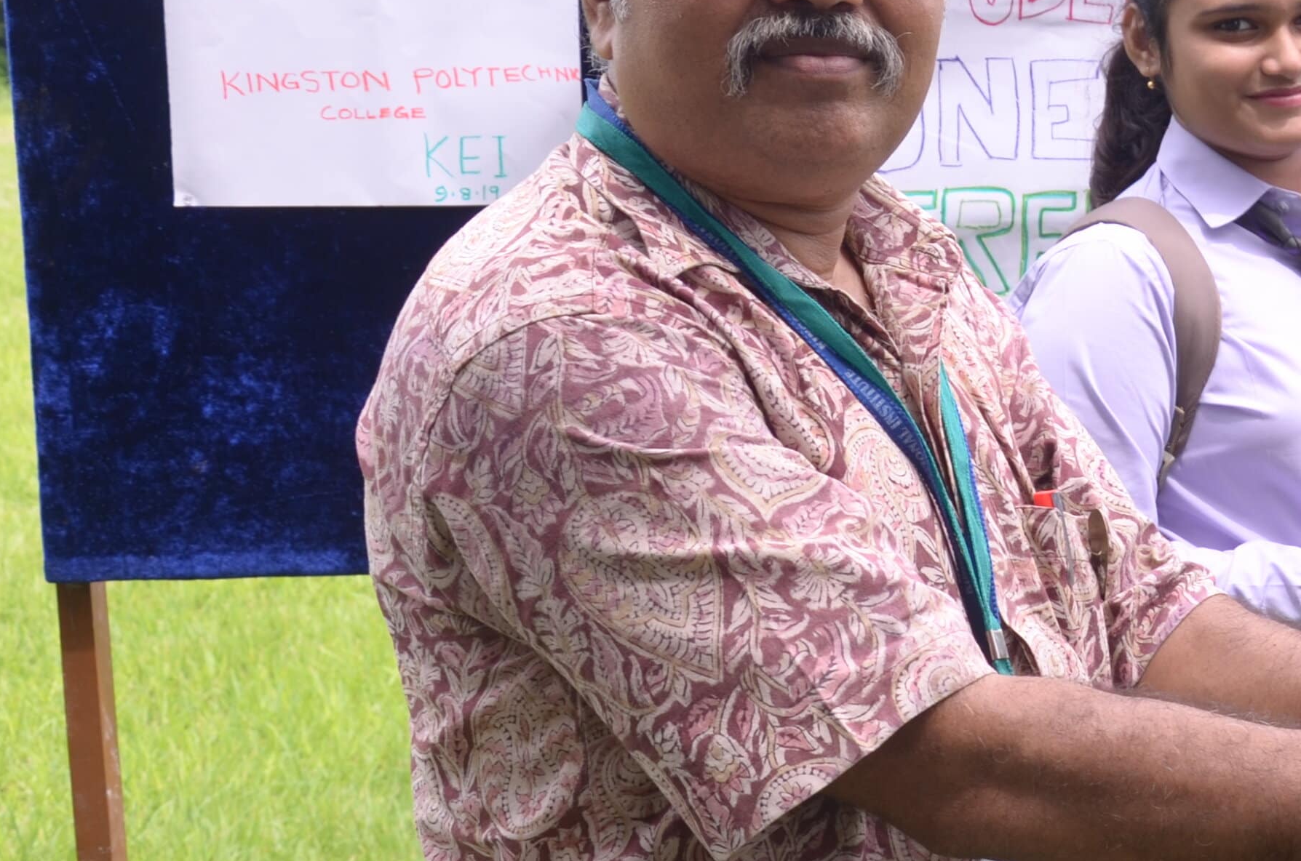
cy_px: 352
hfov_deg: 18.7
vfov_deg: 13.2
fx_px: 3728
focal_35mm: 103
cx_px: 1557
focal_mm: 25
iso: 100
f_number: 5.6
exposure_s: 1/100
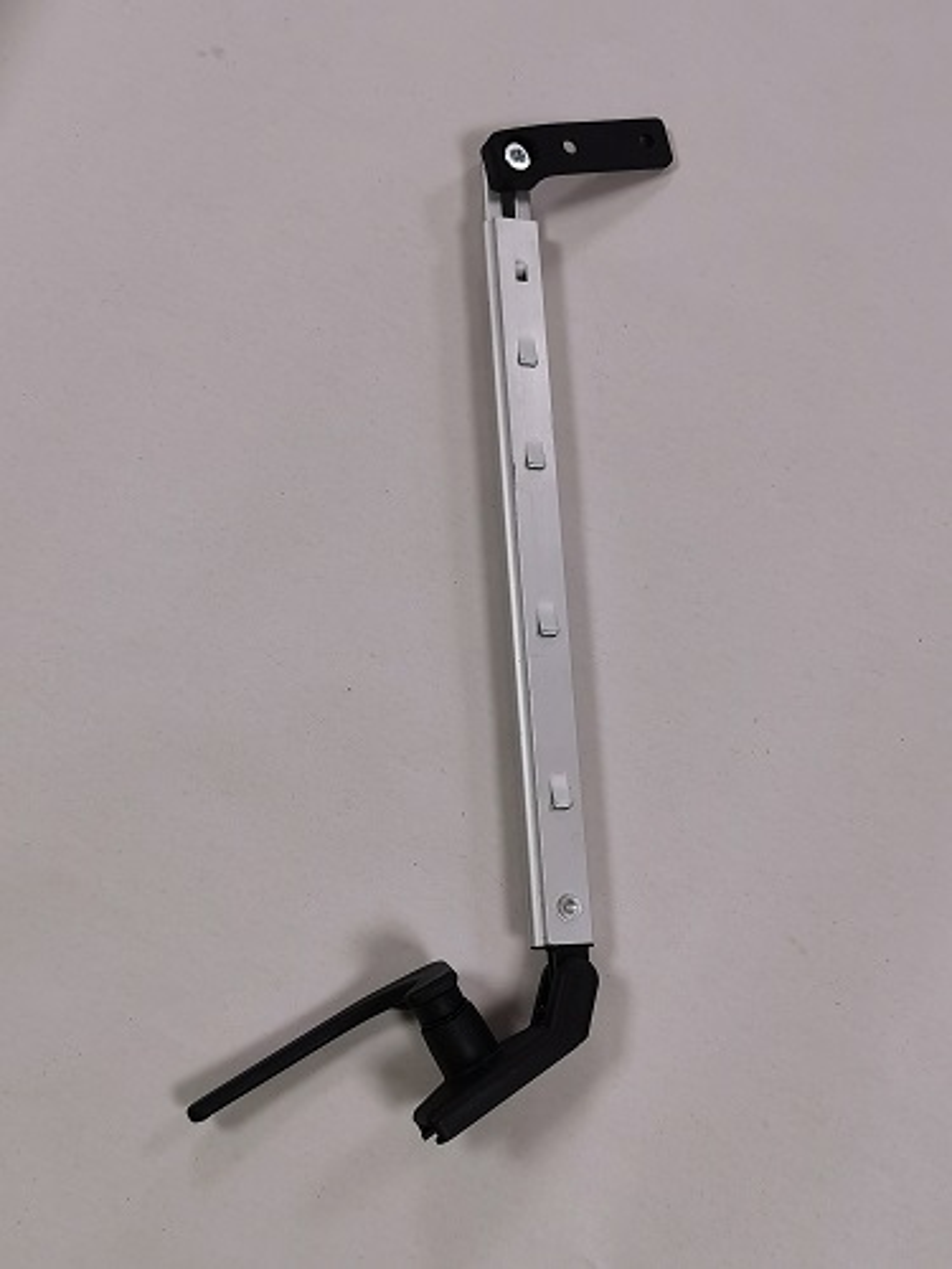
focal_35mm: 45
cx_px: 476
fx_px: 1650
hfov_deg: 32.2
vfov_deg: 42.1
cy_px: 634
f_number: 1.8
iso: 80
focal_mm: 5.58
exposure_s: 1/100
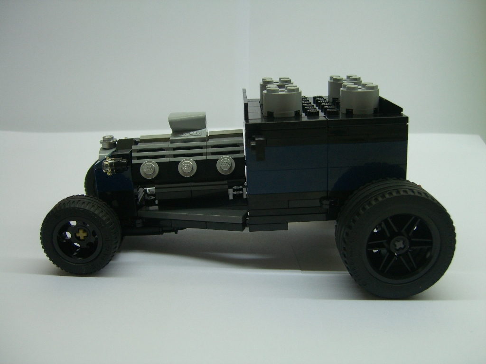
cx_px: 243
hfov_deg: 49.0
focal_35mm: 38
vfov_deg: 37.7
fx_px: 534
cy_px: 182
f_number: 2.8
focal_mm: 7.9
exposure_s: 1/125
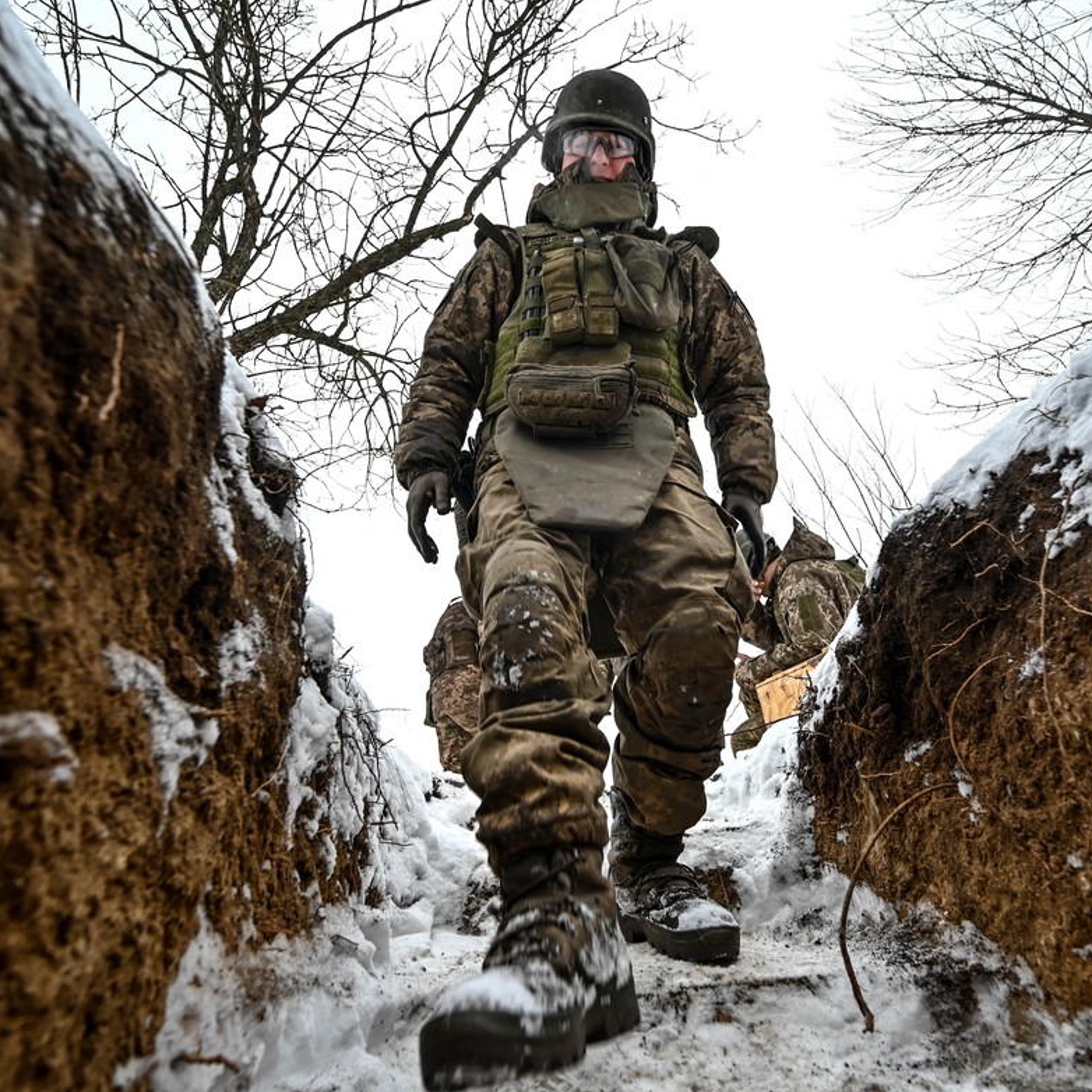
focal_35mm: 19
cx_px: 577
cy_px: 527
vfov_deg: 77.7
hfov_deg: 77.6
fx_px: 678
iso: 320
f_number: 4
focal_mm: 14
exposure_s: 1/125
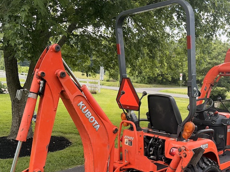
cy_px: 115
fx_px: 259
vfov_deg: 36.4
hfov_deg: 46.8
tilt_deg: -3.6
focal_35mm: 39
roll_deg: -1.1
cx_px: 161
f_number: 1.78
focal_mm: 6.76
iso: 100
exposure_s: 1/943
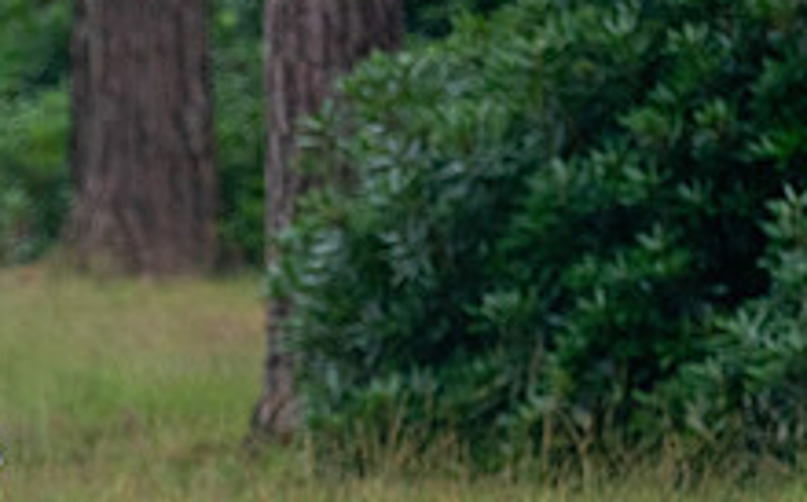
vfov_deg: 1.1
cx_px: -242
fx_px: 26607
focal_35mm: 1211
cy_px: 623
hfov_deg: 1.7
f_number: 4
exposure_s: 1/1250
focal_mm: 300
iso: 640
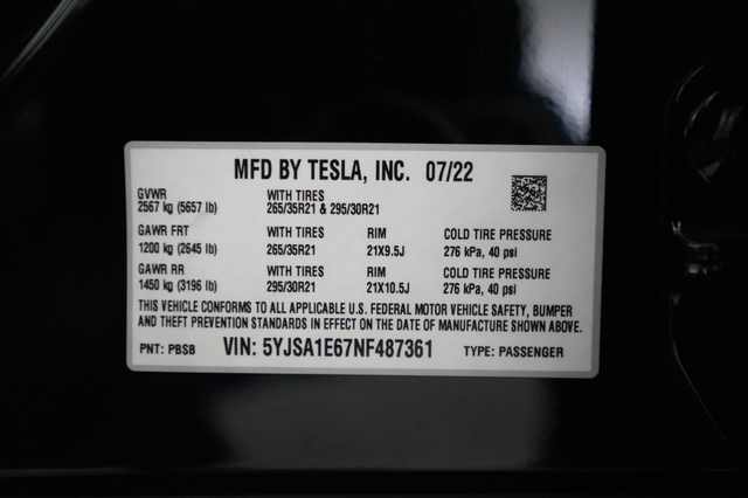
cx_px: 374
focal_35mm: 28
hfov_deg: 65.5
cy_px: 249
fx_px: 581
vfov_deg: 46.4
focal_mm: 28
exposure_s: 1/160
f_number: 2.8
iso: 6400
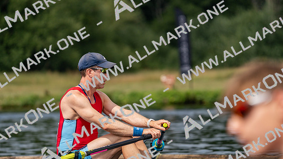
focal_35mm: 350
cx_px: 141
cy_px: 93
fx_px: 2626
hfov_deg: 6.2
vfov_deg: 3.5
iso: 250
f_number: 6.3
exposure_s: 1/1600
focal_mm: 332
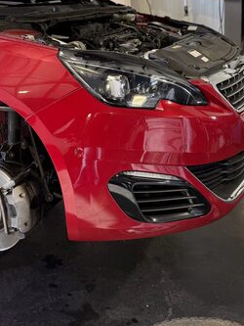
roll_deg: -0.2
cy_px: 13
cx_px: 98
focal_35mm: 50
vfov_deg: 35.2
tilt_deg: -2.7
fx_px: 470
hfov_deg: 29.1
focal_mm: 6.76
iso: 80
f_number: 1.78
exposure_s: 1/121
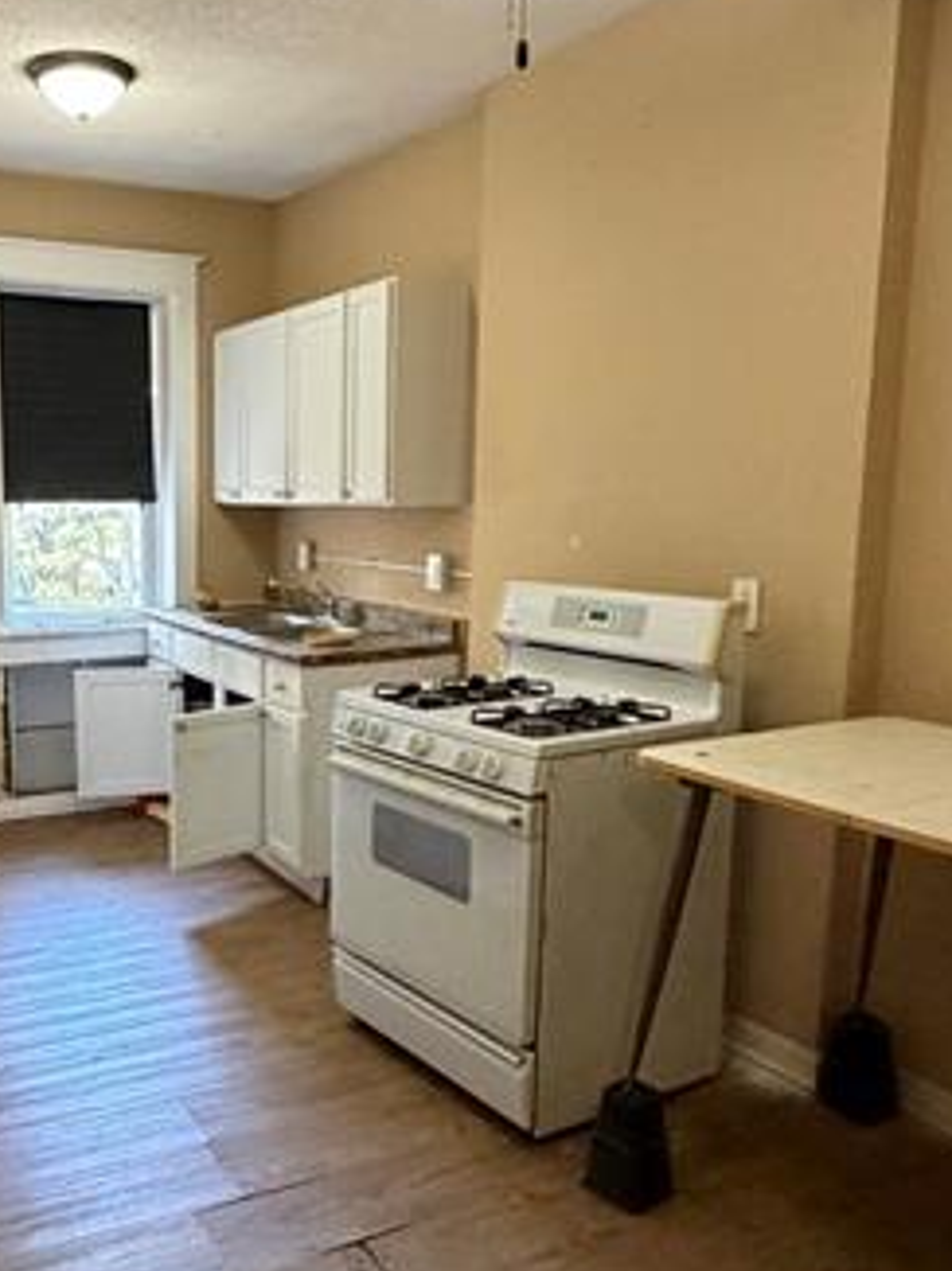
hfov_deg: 42.1
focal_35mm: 33
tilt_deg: -8.6
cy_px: 690
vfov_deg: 55.3
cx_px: 285
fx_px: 1212
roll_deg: +0.1
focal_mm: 2.22
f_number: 2.2
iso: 500
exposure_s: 1/60
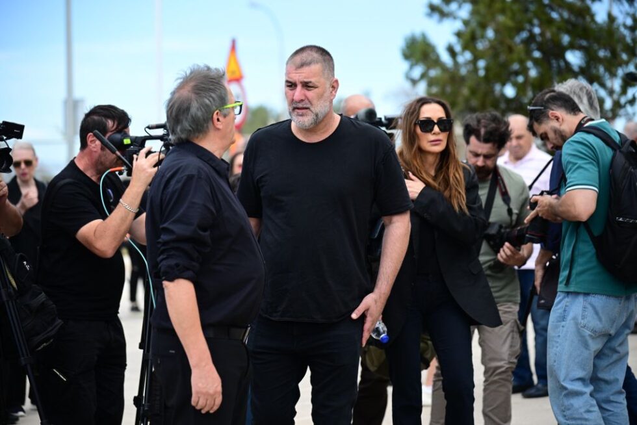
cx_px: 318
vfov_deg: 14.3
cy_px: 212
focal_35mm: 96
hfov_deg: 21.2
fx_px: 1699
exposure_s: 1/3200
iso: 500
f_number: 2.8
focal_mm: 96
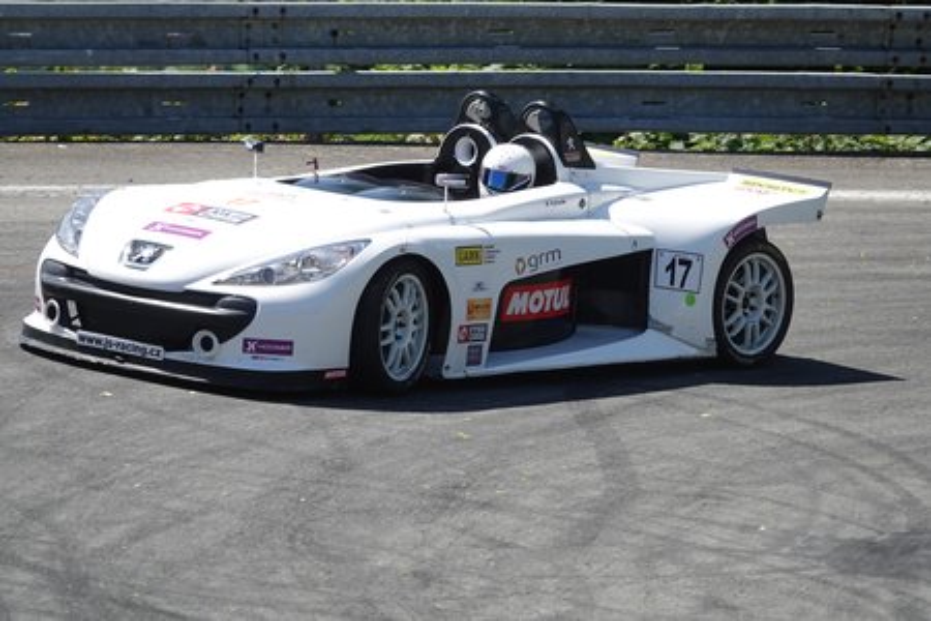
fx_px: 8016
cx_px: 466
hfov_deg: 6.6
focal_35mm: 310
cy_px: 310
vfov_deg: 4.4
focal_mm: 113.69
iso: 125
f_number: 4
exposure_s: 1/800
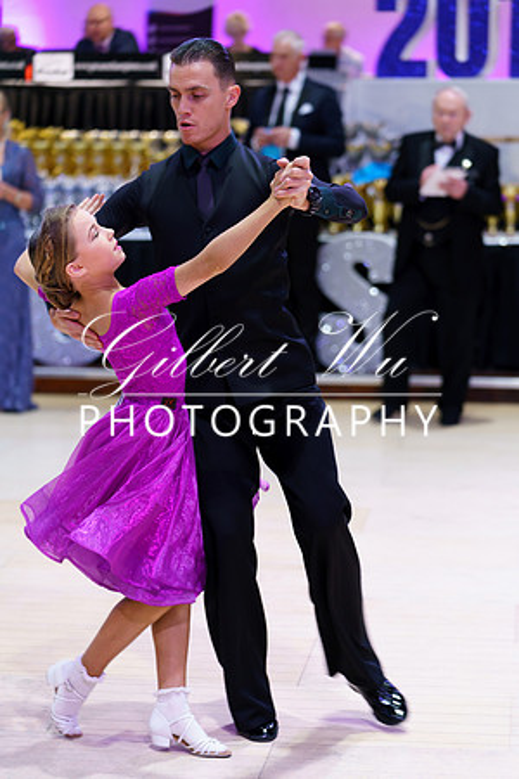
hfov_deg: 12.9
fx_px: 2292
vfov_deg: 19.3
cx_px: 260
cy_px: 390
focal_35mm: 106
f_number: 2.8
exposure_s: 1/200
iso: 1600
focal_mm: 106
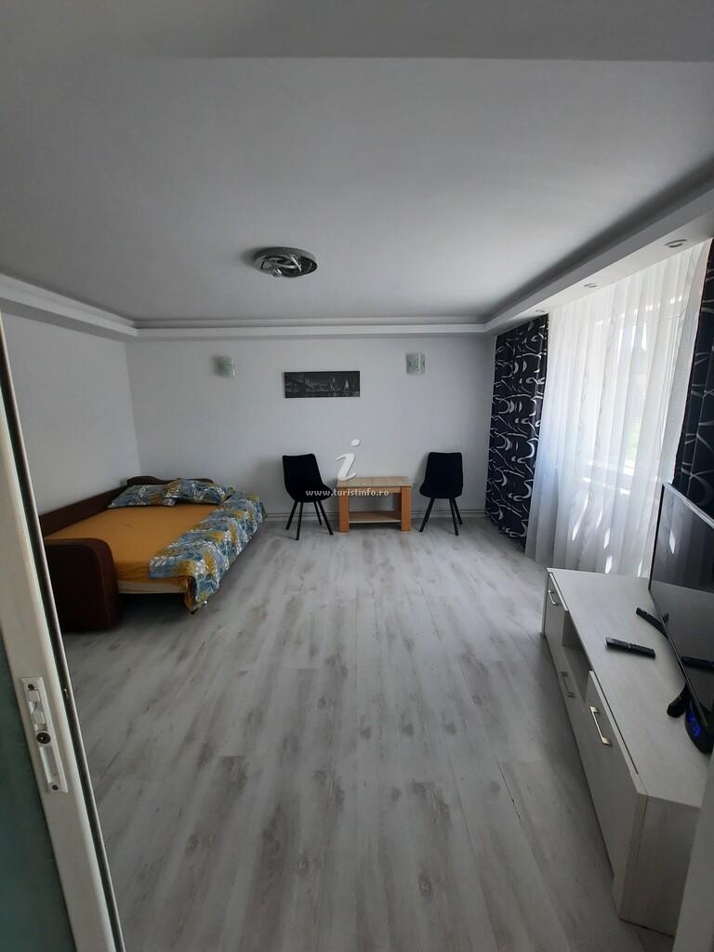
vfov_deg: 106.2
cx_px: 357
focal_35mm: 13
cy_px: 476
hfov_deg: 89.9
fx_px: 358
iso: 64
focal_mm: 1.74
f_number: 2.2
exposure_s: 1/50
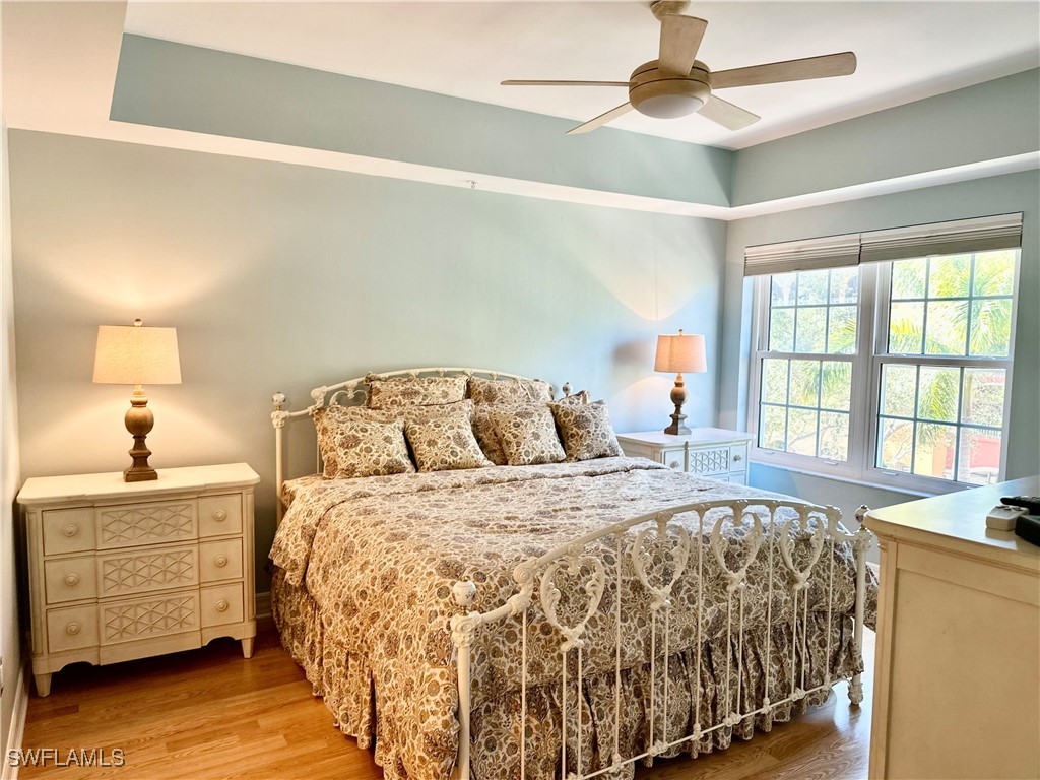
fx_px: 721
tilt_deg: -4.6
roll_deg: -1.3
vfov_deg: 56.8
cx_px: 520
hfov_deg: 71.6
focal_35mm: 24
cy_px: 390
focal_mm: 6.86
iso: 125
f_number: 1.78
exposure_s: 1/60
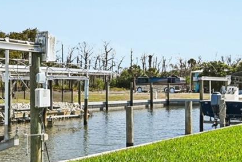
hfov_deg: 37.5
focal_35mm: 53
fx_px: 356
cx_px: 125
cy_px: 79
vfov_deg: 25.5
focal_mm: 14
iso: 400
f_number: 8
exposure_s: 1/1600
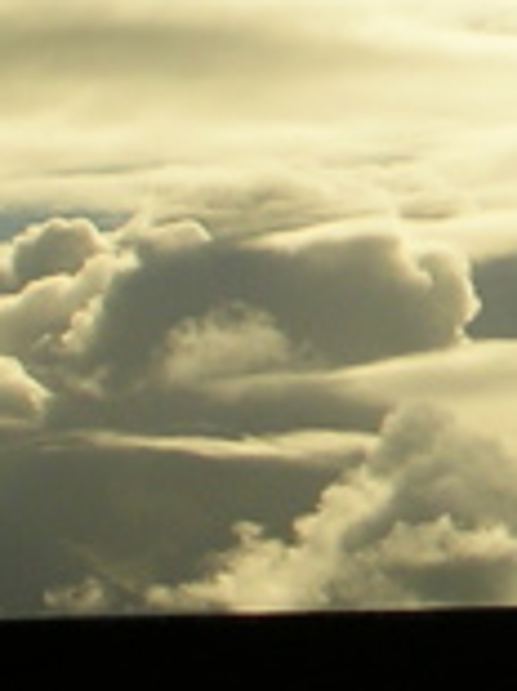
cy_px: 276
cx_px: 914
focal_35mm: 475
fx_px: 9472
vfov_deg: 4.2
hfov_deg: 3.1
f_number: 4.9
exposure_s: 1/1500
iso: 50
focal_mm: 17.4
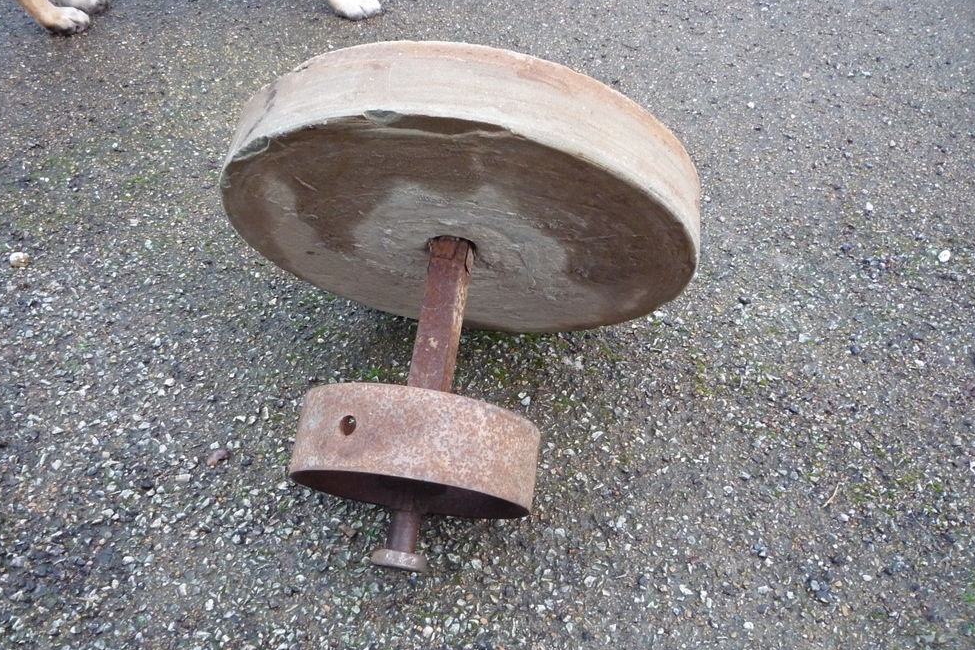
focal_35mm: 32
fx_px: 867
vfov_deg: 41.1
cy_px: 355
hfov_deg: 58.7
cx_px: 492
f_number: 3.3
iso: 400
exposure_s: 1/13
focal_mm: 5.2
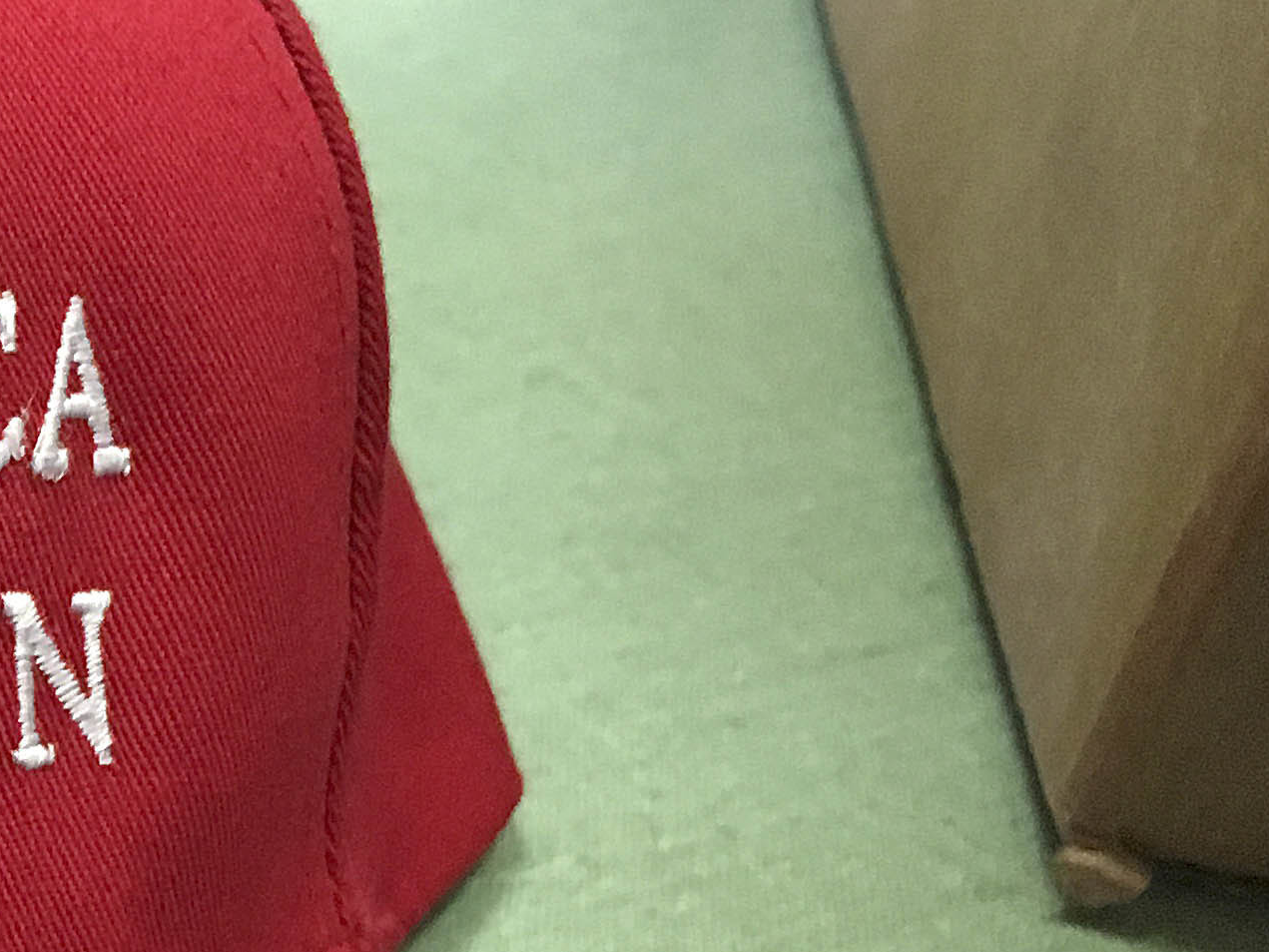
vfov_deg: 15.8
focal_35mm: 92
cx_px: -597
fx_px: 3372
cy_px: 935
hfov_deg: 18.9
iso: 160
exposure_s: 1/30
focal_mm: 4.15
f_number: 2.2
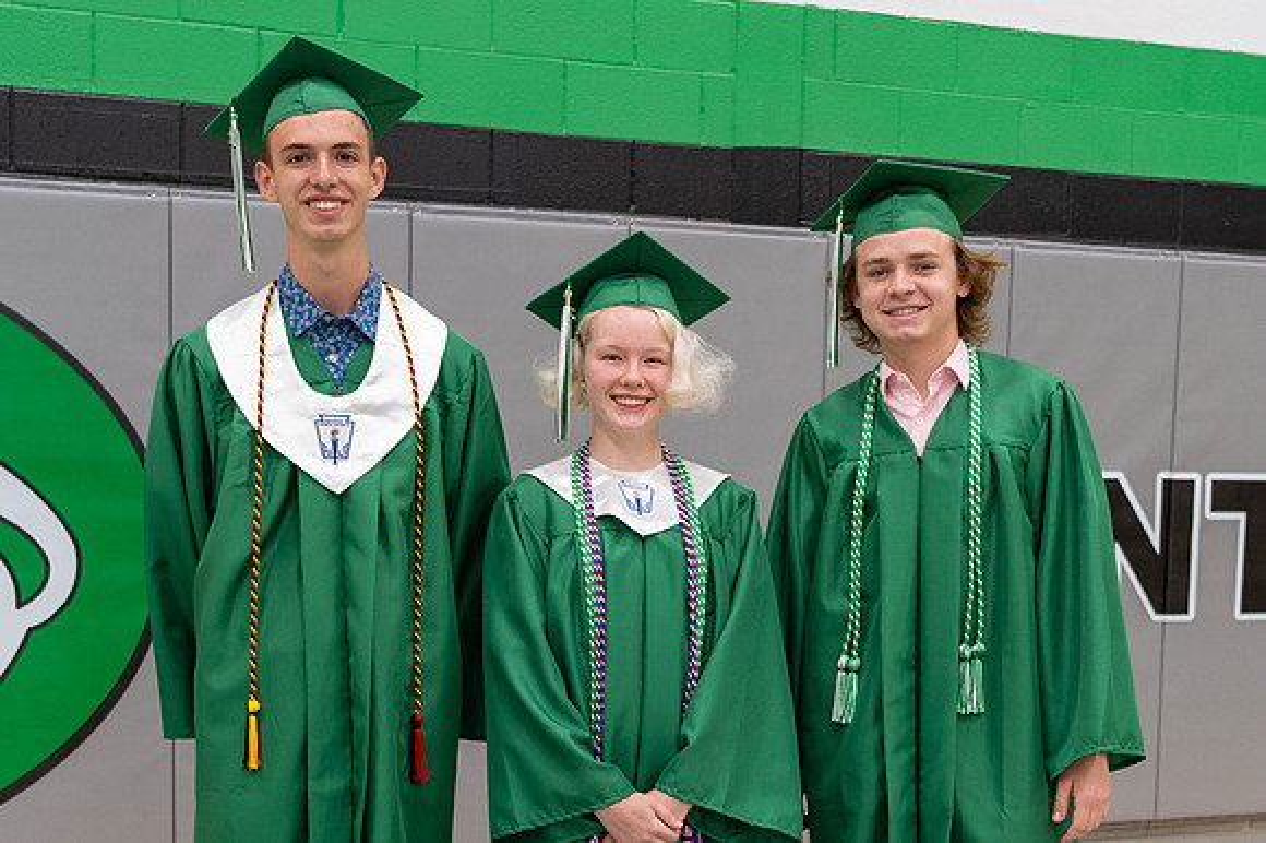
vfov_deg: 24.7
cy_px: 606
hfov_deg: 36.7
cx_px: 694
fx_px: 1906
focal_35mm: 54
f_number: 2.8
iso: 500
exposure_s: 1/125
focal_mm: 26
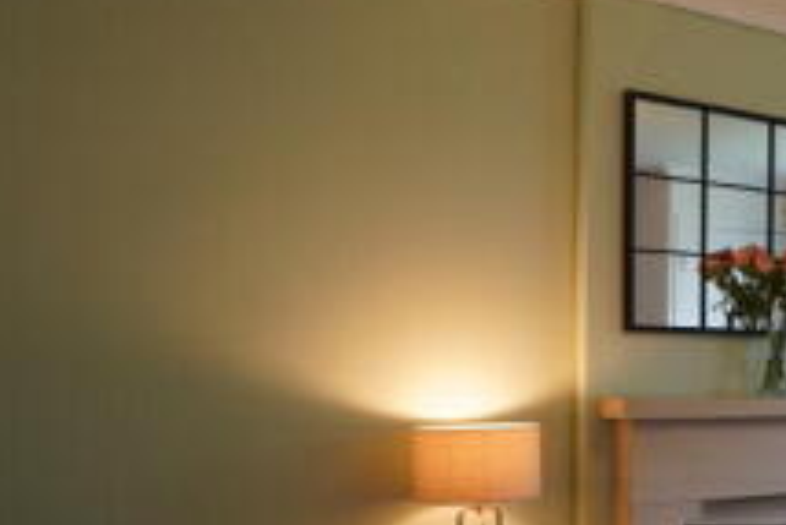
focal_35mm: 49
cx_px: 1008
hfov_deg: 31.6
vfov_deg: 27.2
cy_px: 398
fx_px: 1071
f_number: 4
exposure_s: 1/160
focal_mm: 16
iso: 1250
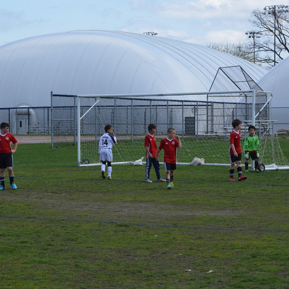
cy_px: 144
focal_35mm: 133
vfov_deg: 13.1
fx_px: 1256
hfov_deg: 13.1
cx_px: 121
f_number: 22
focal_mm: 85
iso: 360
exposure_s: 1/80
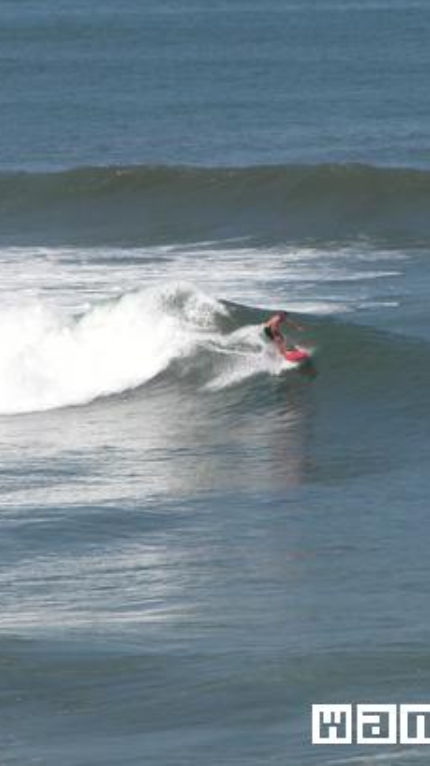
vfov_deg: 5.3
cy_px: 383
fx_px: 8308
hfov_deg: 3.0
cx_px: 380
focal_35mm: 409
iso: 100
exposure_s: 1/436
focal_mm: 71.2
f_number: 6.6
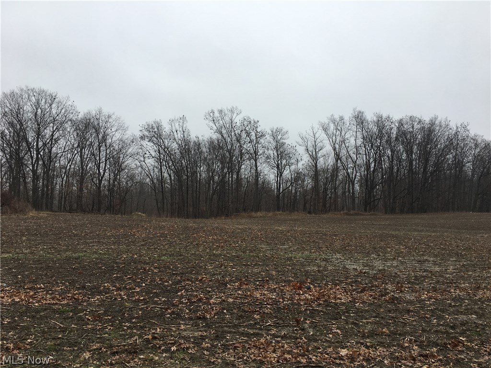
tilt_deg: +1.7
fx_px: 411
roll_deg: -0.7
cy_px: 184
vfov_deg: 48.2
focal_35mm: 29
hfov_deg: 61.7
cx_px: 246
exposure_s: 1/625
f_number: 2.2
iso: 25
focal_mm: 4.15
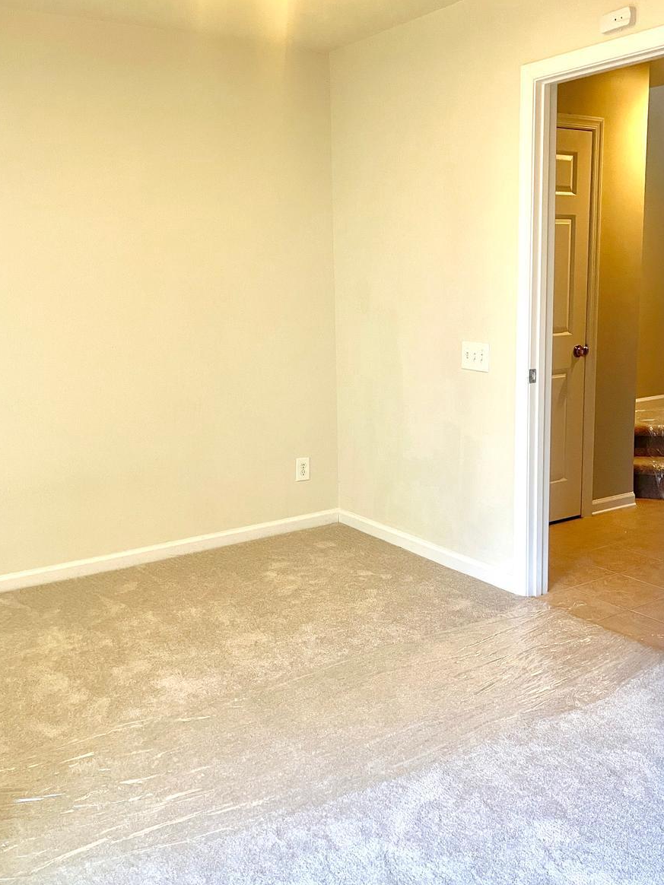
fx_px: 844
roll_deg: +1.0
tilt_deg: -8.9
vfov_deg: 55.3
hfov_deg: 42.9
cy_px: 423
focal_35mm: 33
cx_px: 361
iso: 250
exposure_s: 1/60
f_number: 1.6
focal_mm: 5.1
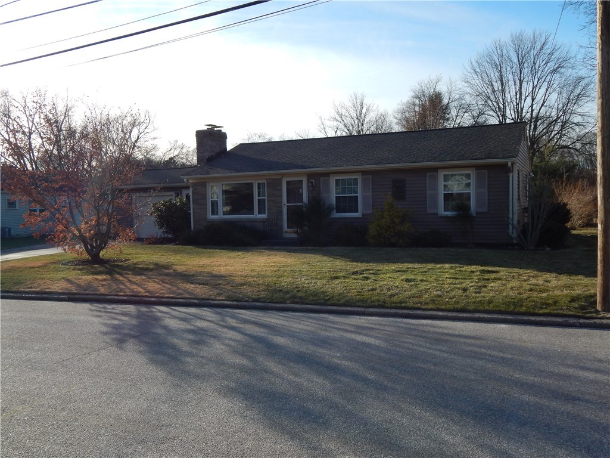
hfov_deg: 58.4
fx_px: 546
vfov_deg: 45.4
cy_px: 229
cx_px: 305
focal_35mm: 31
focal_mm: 5.6
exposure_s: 1/1000
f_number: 3.2
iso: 125
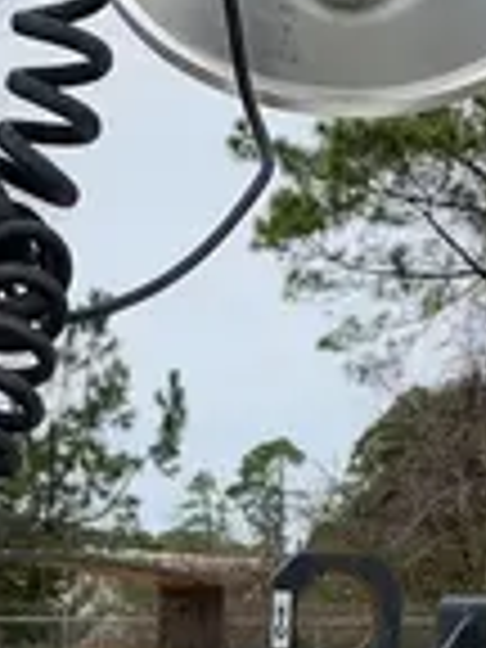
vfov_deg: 13.8
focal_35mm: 132
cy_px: 1028
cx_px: -14
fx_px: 2471
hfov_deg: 11.1
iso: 25
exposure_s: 1/879
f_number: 1.8
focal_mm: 4.25
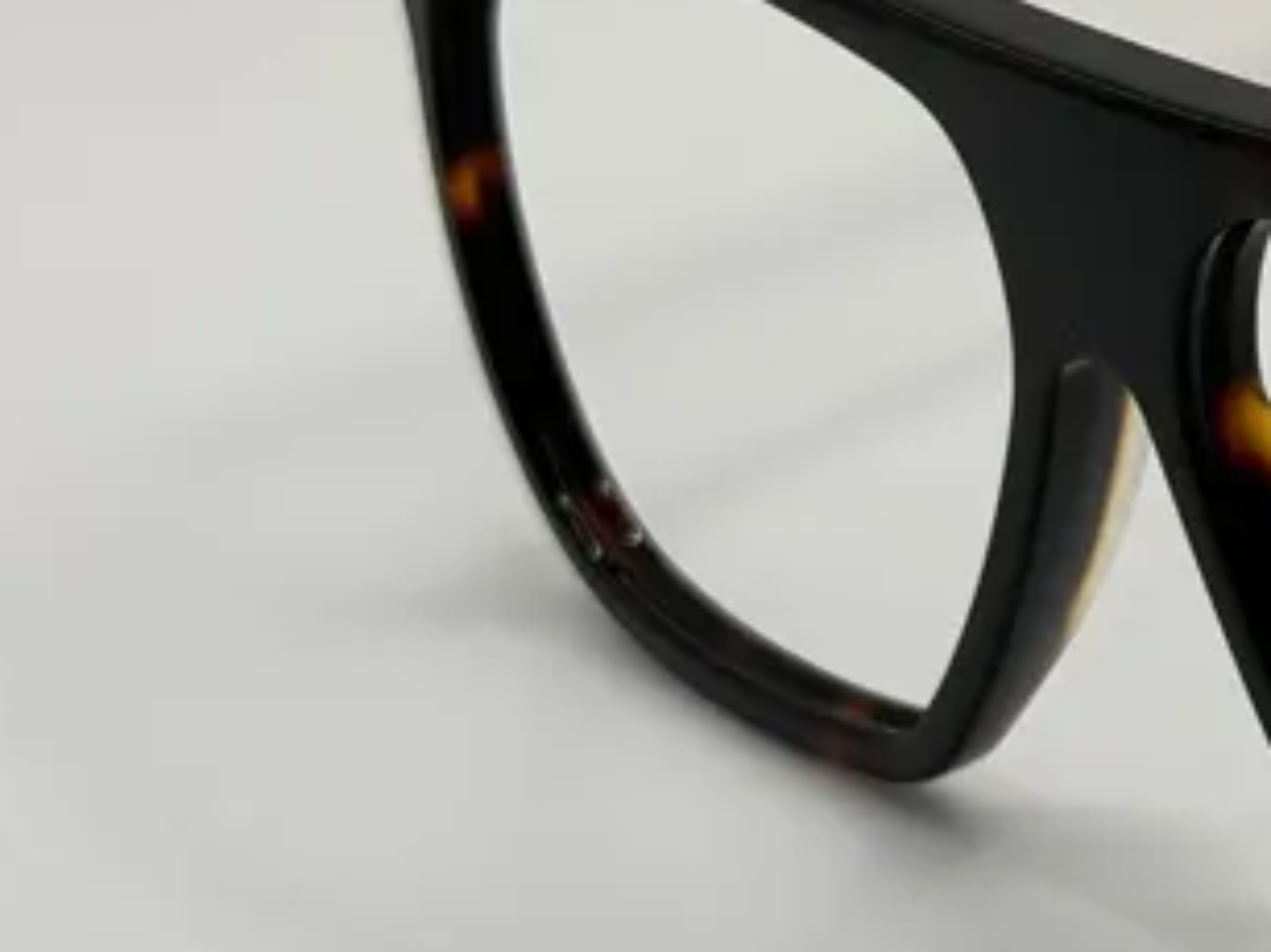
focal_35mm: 160
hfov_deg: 11.8
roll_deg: +0.9
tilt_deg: -22.1
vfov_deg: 9.3
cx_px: 1942
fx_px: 5872
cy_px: 269
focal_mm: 6.76
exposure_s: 1/437
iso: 64
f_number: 1.78
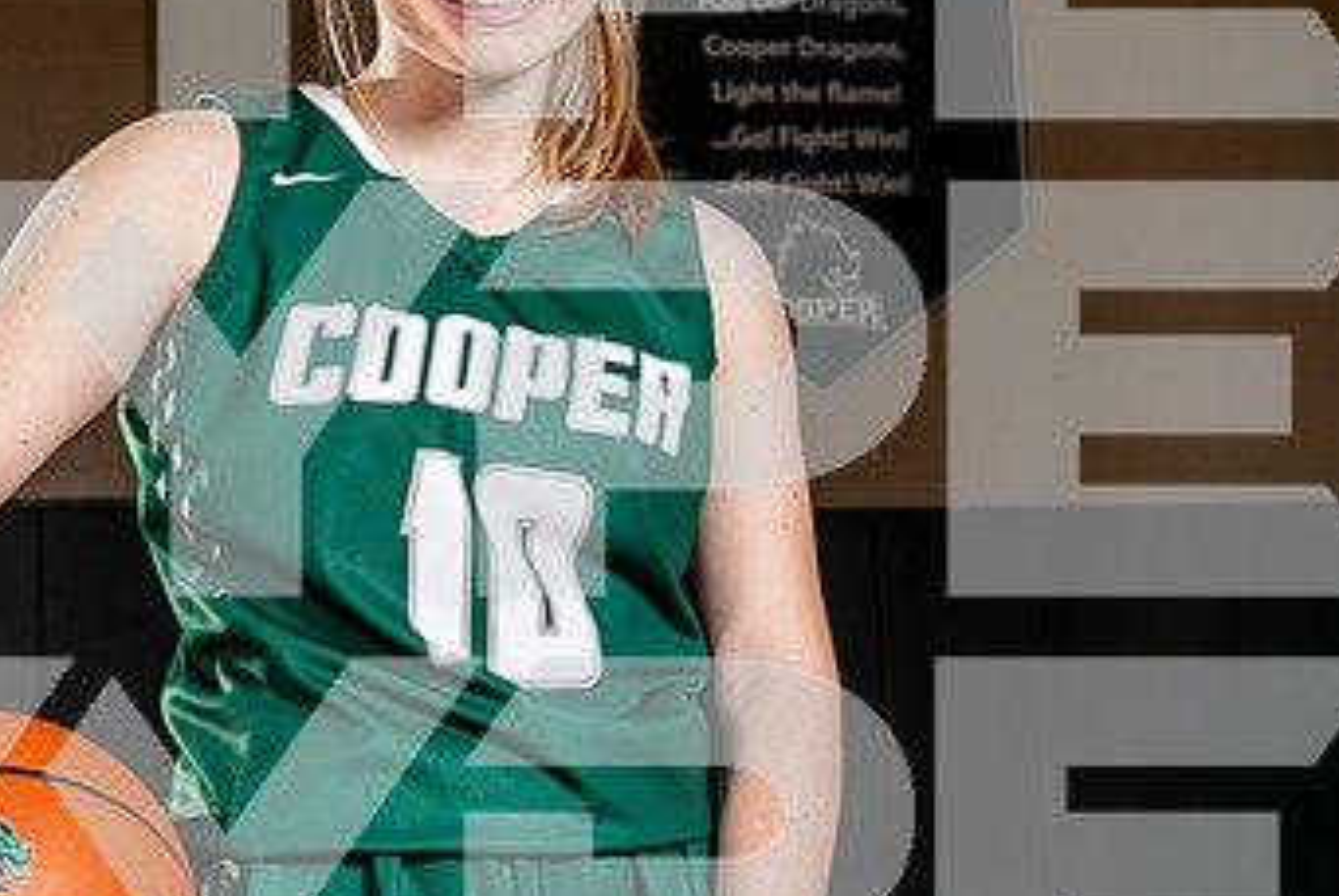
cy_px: 391
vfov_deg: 20.0
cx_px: 401
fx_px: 2531
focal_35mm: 68
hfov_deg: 29.3
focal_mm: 40
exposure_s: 1/125
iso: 125
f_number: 8
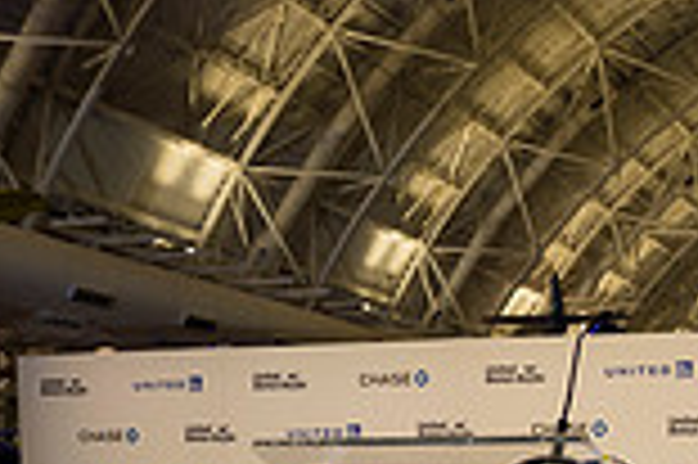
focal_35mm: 60
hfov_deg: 33.0
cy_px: 723
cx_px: 500
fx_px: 1162
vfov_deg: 19.3
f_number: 2.2
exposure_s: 1/80
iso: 140
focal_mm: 16
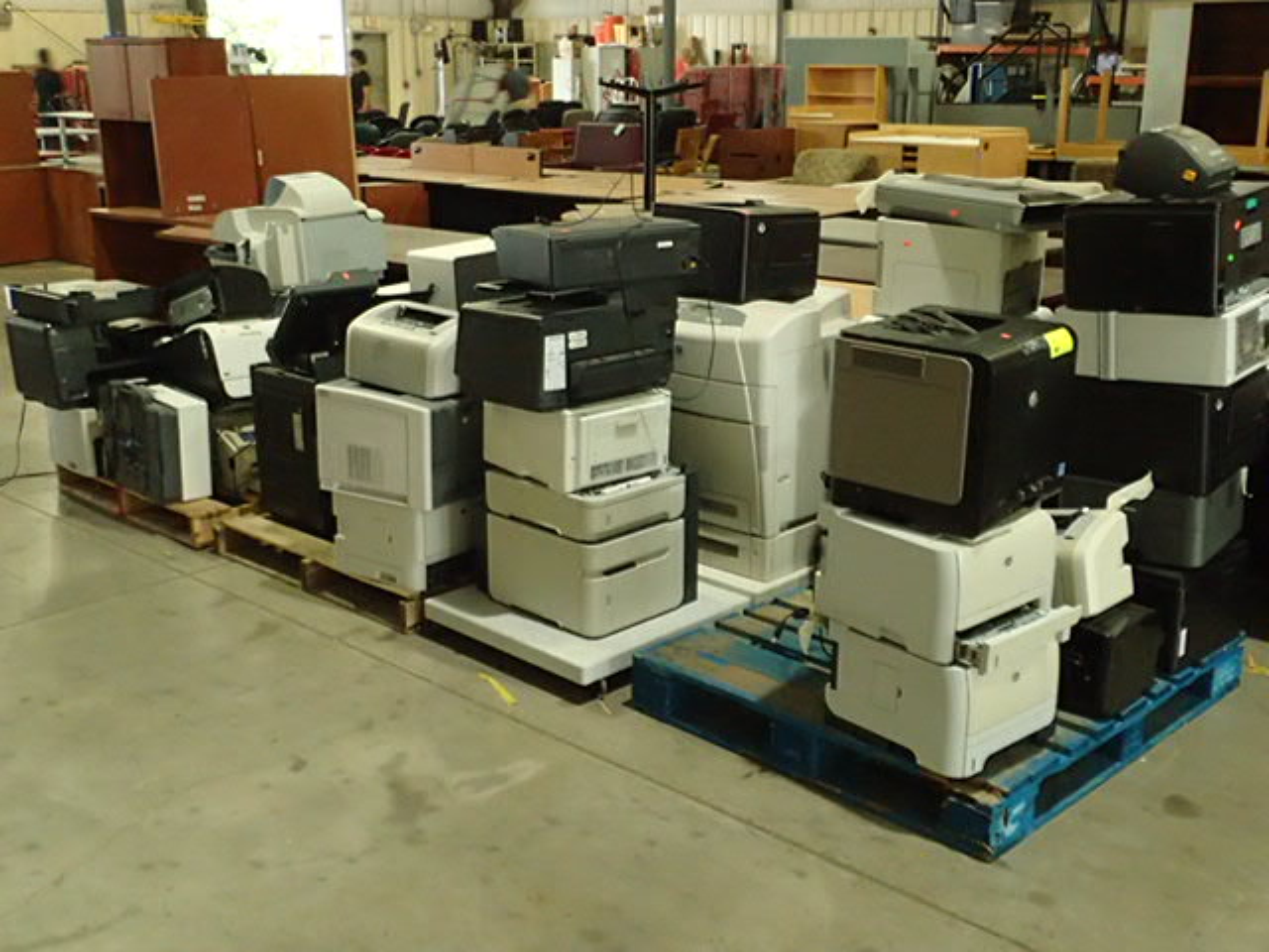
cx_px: 634
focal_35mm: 38
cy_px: 476
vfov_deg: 37.7
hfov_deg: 49.0
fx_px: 1393
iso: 1600
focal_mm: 6.86
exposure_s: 1/6
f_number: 10
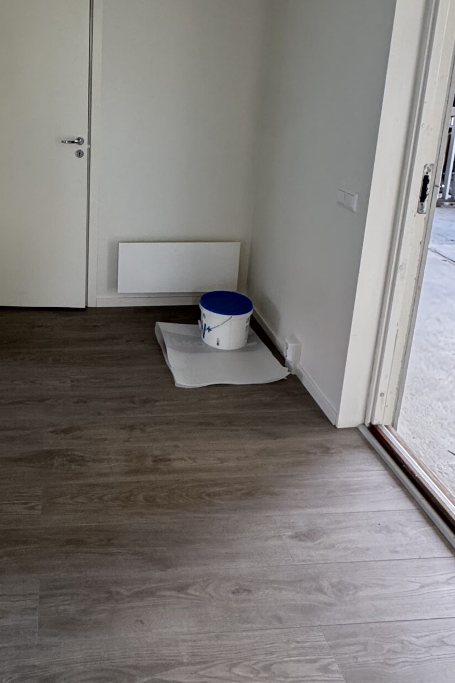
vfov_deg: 59.2
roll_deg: -1.4
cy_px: 184
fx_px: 569
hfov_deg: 42.0
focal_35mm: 30
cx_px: 103
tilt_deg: -12.8
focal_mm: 2.22
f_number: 2.2
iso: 320
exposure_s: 1/99
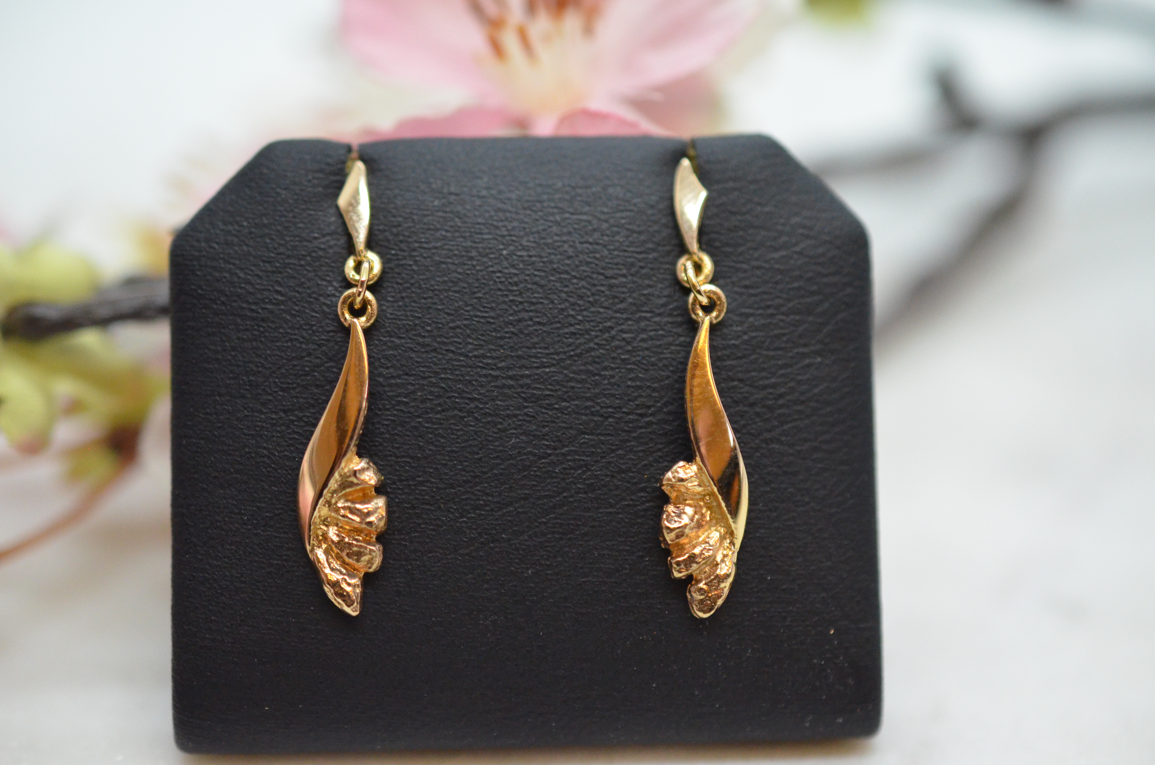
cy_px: 382
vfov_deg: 22.5
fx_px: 1921
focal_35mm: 60
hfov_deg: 33.5
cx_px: 578
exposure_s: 1/2000
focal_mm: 40
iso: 3200
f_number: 3.2
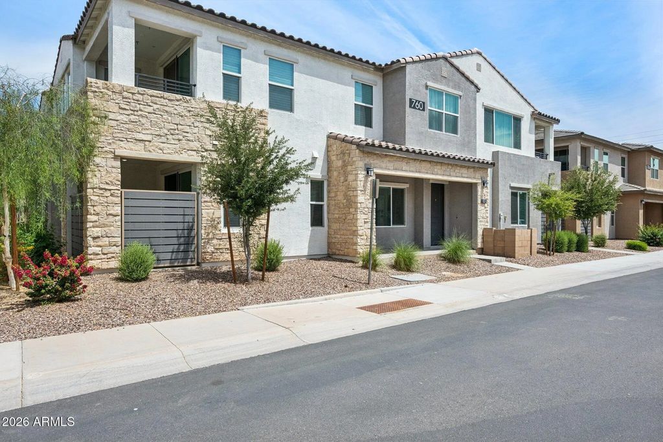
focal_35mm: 22
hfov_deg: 78.6
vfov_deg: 57.2
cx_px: 332
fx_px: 405
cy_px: 221
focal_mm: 22
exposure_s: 1/1250
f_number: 8
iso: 320
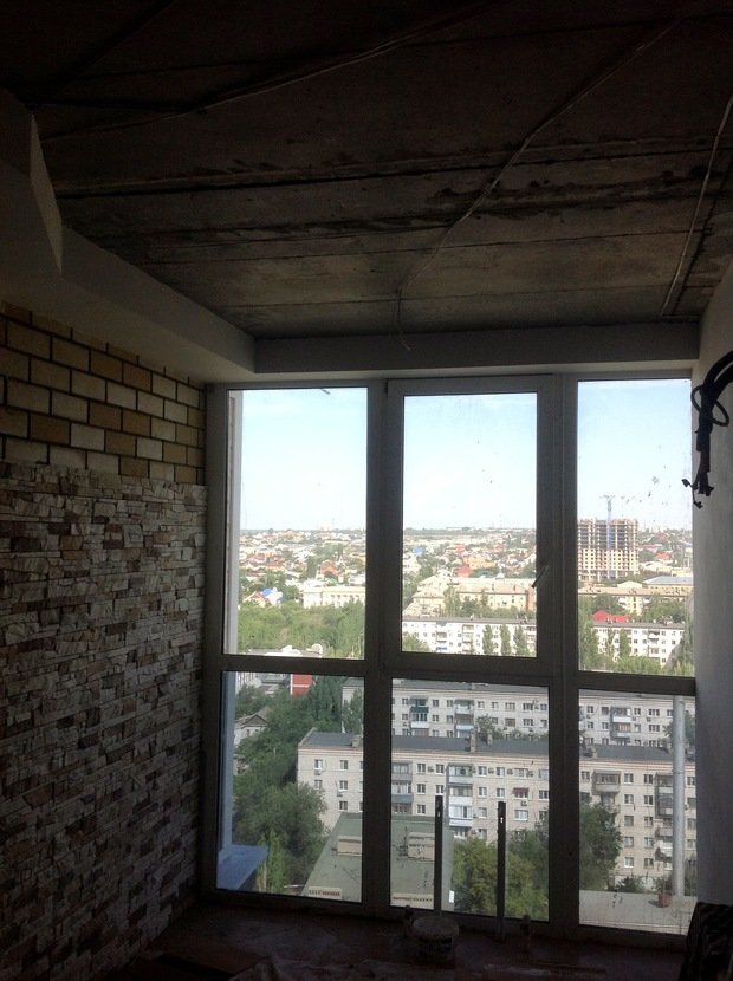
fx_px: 991
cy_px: 490
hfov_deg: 40.6
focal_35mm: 35
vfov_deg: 52.7
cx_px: 366
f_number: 2.4
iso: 50
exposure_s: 1/549
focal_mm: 4.28
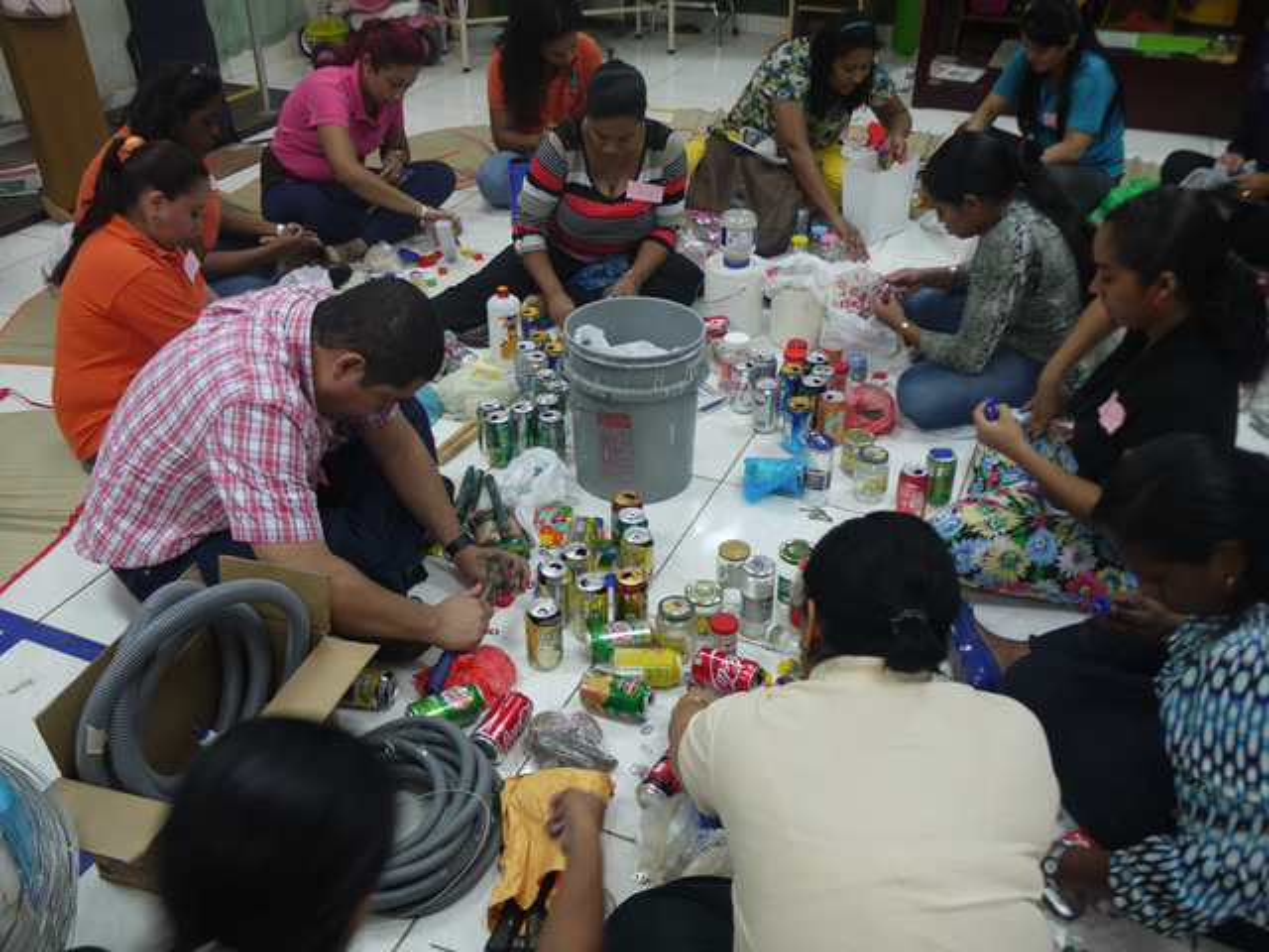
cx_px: 634
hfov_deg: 56.8
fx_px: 1173
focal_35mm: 32
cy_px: 476
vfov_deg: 44.2
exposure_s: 1/30
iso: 200
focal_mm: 16
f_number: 3.7
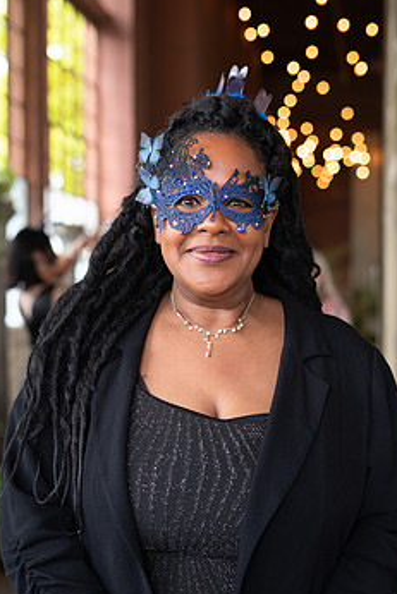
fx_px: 1074
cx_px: 206
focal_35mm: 65
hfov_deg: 20.9
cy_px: 359
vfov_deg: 30.9
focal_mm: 50
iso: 400
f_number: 2.8
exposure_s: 1/100
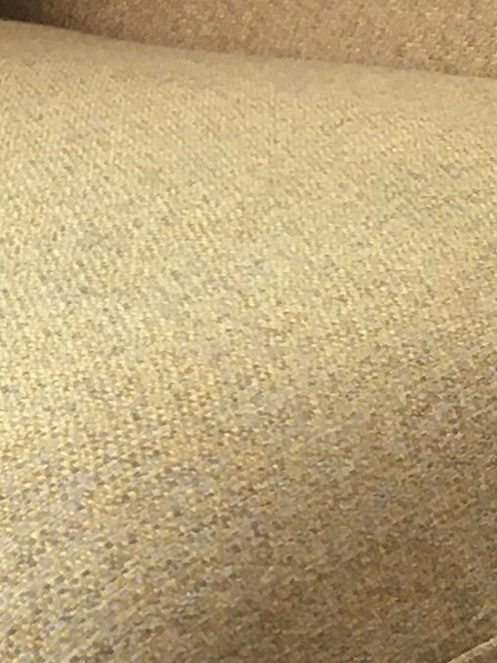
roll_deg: -0.6
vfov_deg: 11.4
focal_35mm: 172
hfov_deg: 8.6
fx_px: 3293
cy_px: -31
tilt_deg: -6.3
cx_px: -7
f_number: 2.2
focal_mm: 4.15
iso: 64
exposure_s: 1/33
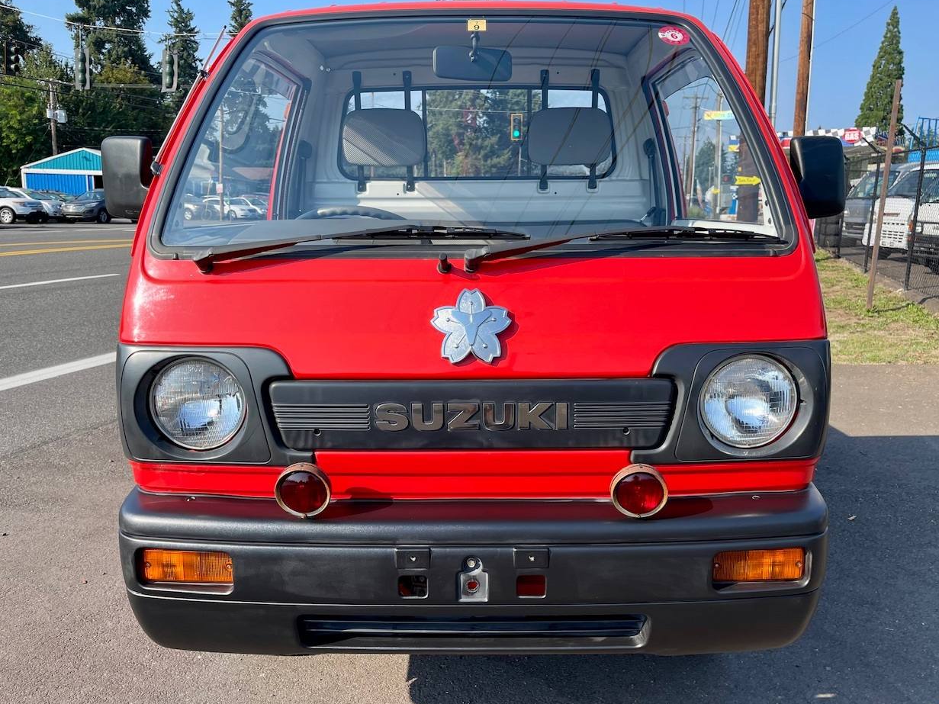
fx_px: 705
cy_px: 342
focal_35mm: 26
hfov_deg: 67.3
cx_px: 476
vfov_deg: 53.0
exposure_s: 1/1493
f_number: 1.6
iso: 32
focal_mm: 5.1
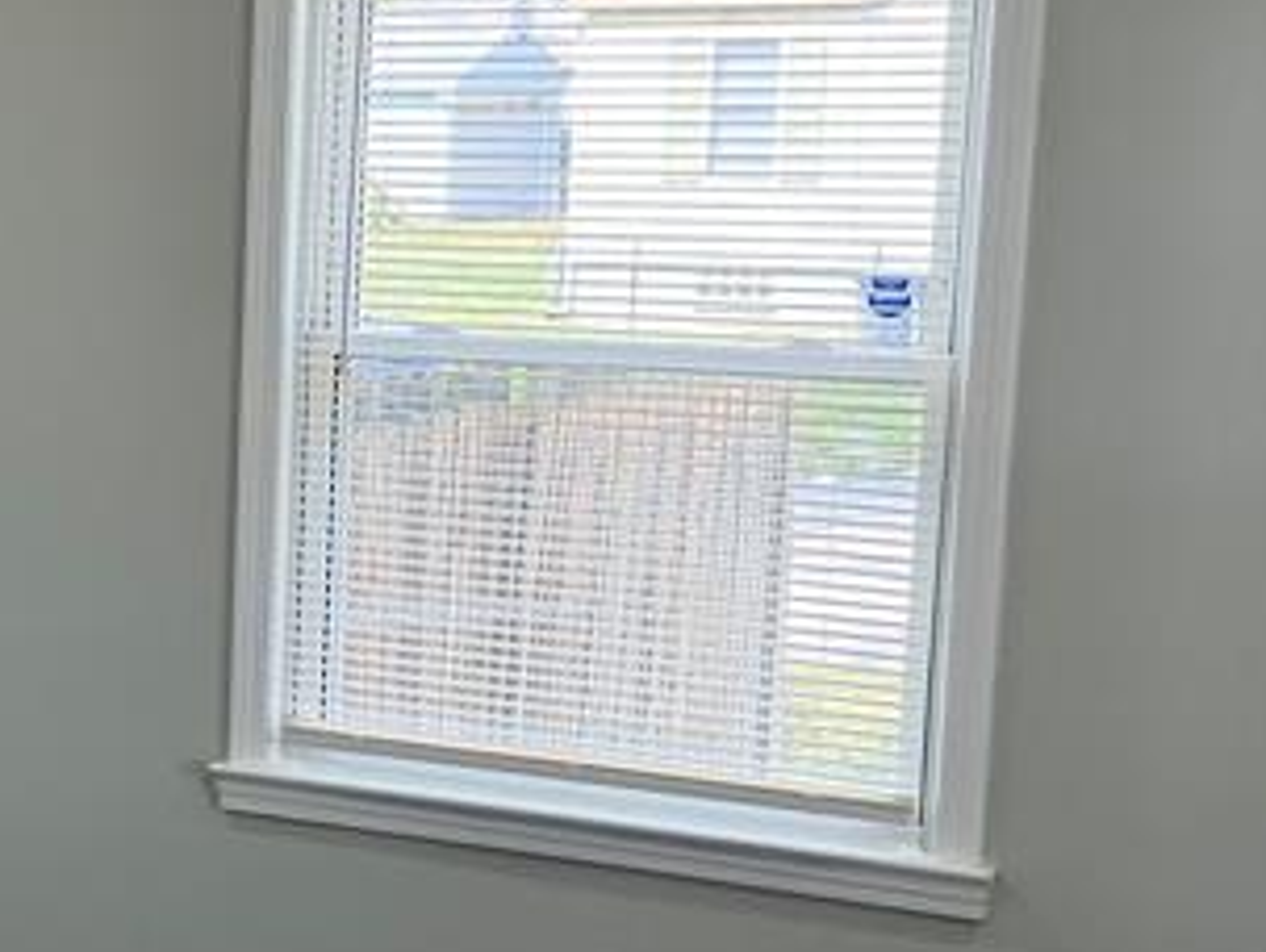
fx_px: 2966
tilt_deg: -8.8
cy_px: 580
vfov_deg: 18.2
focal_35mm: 81
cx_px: -343
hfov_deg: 21.9
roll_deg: +0.0
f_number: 1.78
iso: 125
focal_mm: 6.76
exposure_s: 1/235
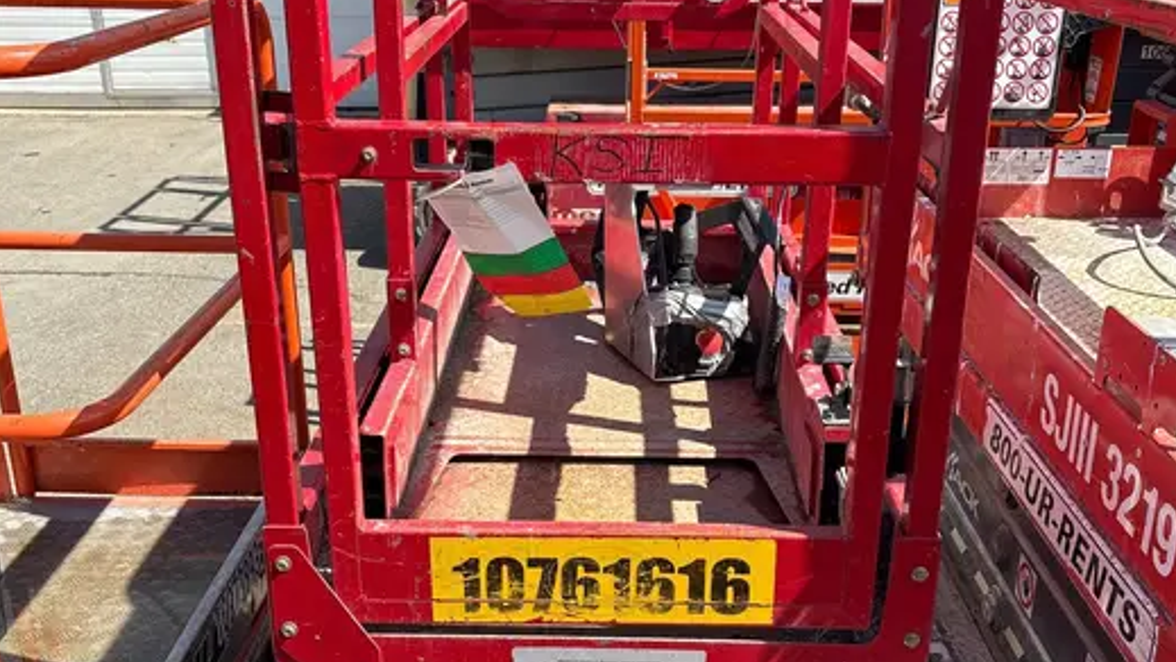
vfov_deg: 29.7
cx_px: 585
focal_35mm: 40
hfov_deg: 50.5
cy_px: 377
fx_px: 1247
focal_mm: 5.96
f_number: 1.6
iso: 50
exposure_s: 1/1901
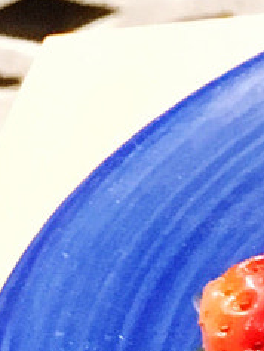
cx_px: 872
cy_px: -219
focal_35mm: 196
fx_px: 1991
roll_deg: +2.4
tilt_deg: -15.5
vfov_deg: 9.7
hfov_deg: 6.7
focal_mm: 4.15
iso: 200
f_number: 2.2
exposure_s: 1/25
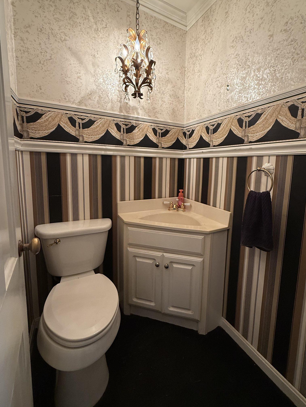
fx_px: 189
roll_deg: -1.8
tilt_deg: -6.3
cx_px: 168
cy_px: 186
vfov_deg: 94.3
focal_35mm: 16
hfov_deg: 77.9
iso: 200
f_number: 2.2
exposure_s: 1/60
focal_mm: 2.22
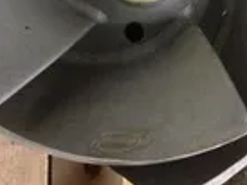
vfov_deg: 14.0
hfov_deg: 19.2
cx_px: 155
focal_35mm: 102
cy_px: -45
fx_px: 728
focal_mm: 4.28
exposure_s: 1/17
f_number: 2.4
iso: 400
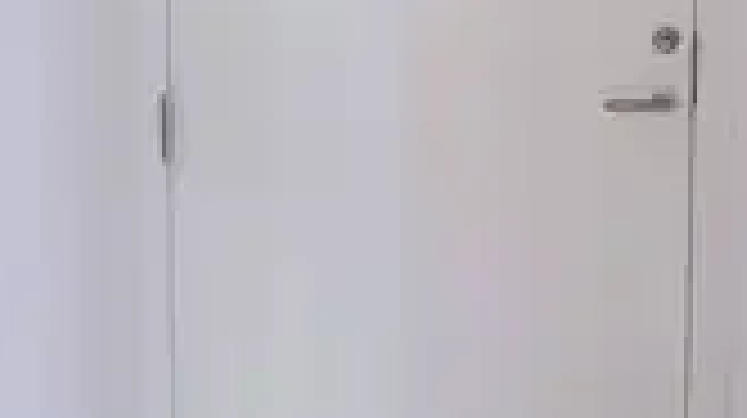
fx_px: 1840
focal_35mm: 93
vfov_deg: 12.9
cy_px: 31
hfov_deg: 22.5
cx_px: 644
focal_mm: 23
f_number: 3.8
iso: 400
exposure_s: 1/125
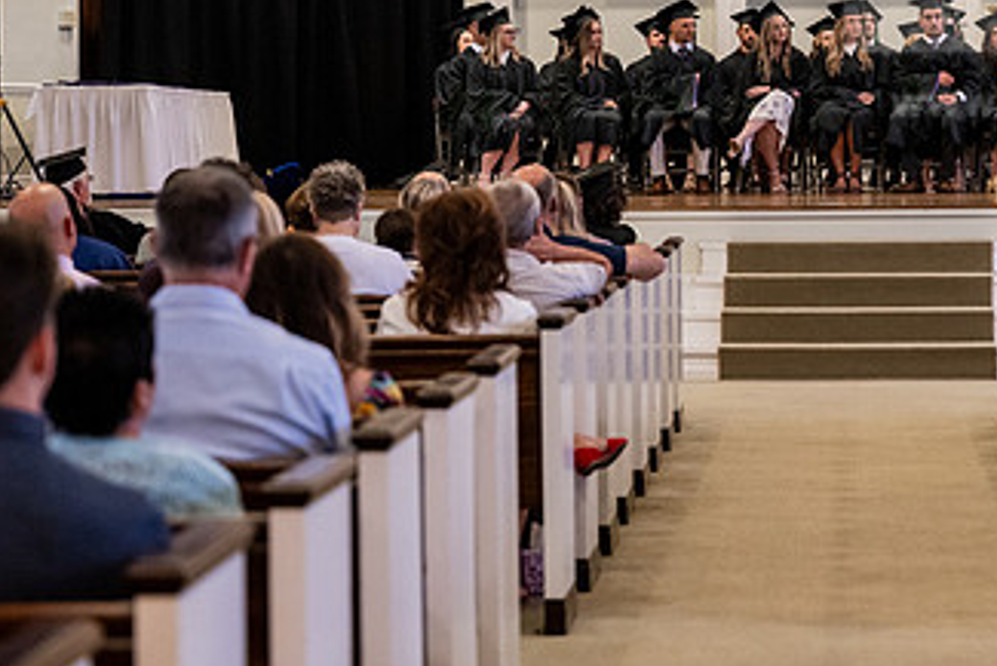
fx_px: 3463
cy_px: 167
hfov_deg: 16.3
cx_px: 752
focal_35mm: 125
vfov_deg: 11.0
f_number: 3.2
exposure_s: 1/200
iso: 4000
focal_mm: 70
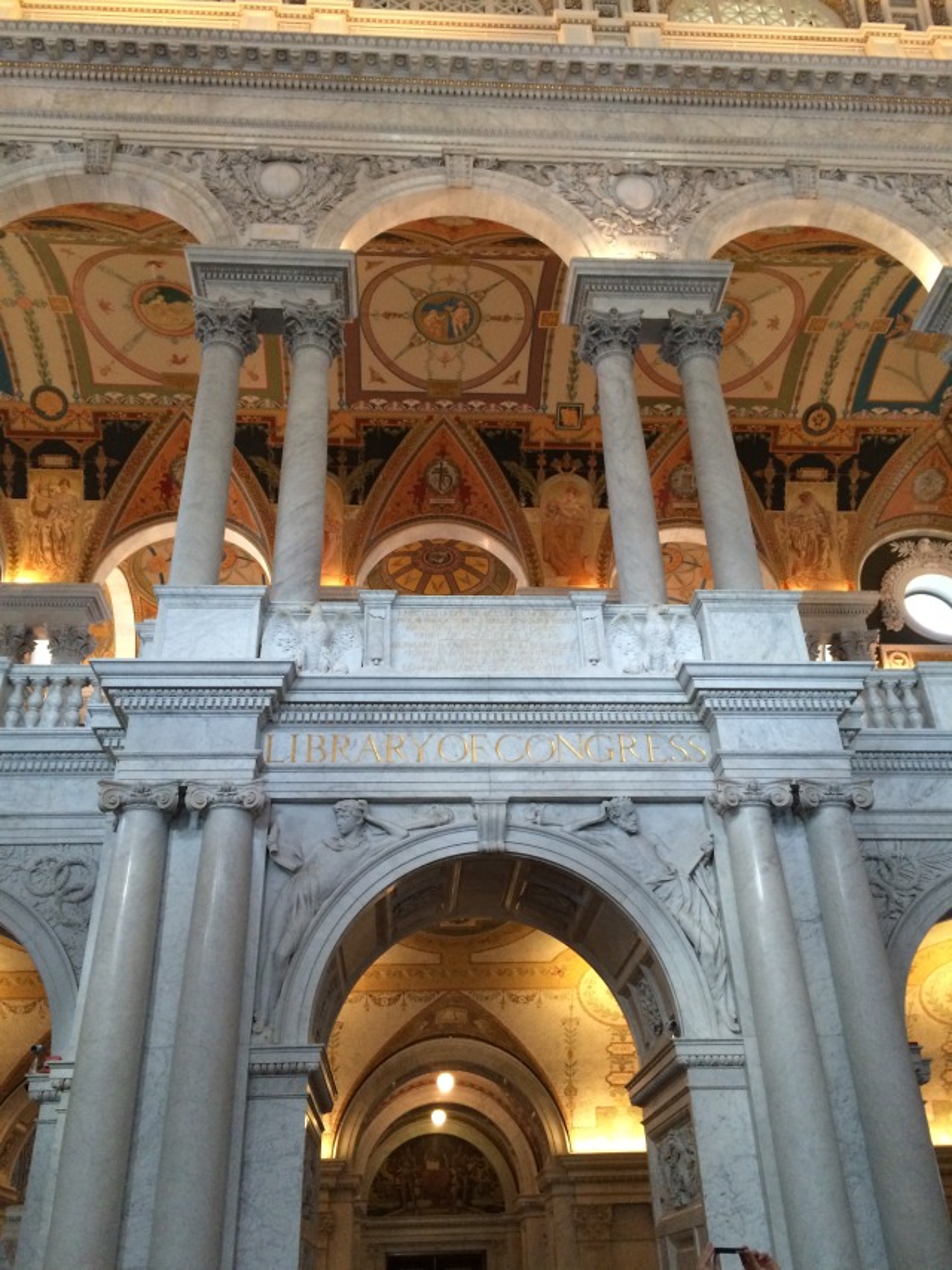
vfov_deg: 61.7
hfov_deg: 48.2
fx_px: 1063
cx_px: 476
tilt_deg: +31.0
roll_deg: +3.1
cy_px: 635
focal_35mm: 29
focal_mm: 4.15
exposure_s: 1/30
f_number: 2.2
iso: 250
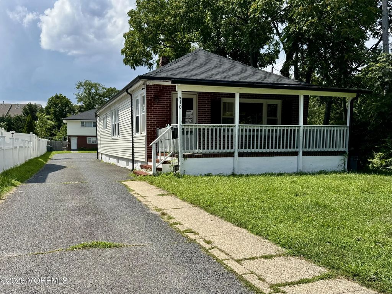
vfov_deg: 56.8
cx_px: 196
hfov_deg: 71.6
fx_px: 272
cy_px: 147
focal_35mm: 24
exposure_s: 1/4950
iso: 80
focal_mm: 6.76
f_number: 1.78
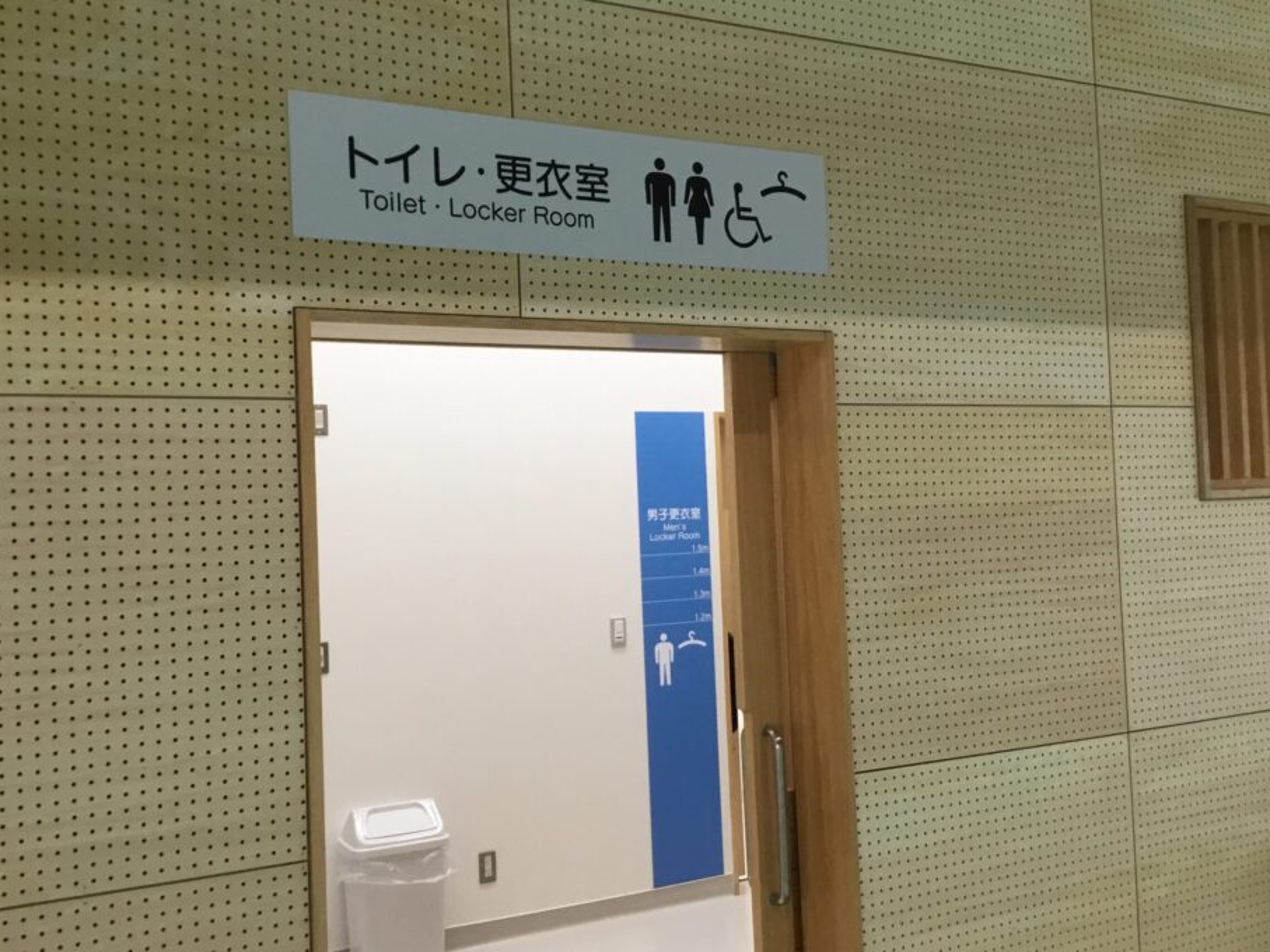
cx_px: 599
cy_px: 482
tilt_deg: +2.3
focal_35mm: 35
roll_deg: +1.6
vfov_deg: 40.7
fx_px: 1284
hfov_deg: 52.6
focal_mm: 3.3
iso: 40
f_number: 2.4
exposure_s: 1/30
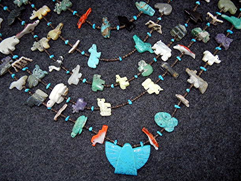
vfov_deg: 45.5
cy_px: 89
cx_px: 120
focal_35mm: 31
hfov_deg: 58.3
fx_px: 216
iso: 467
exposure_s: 1/30
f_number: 3.5
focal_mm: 5.4
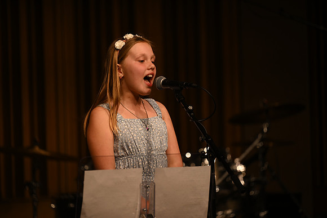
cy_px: 109
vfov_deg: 6.9
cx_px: 164
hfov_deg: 10.3
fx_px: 1817
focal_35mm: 200
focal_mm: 200
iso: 640
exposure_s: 1/400
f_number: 2.8
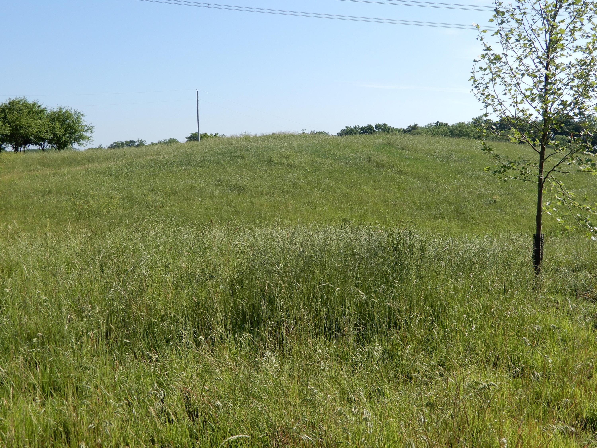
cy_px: 224
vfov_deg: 34.3
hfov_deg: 44.8
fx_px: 724
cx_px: 298
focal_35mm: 42
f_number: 4
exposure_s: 1/640
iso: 80
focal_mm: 7.5
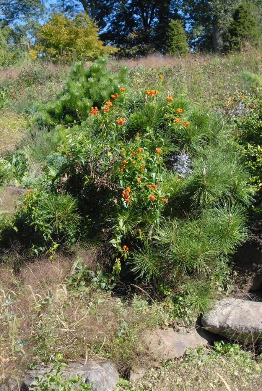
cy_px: 196
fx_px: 572
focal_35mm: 52
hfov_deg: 25.8
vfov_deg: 37.8
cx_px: 131
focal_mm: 35
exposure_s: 1/250
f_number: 8
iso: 400
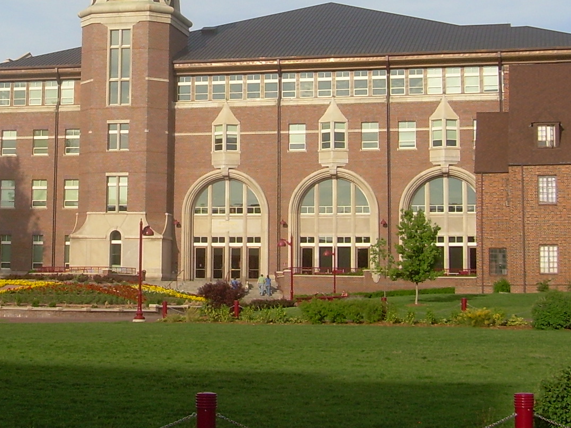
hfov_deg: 24.1
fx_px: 1319
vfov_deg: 18.2
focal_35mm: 80
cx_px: 119
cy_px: 62
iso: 50
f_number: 4.6
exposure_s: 1/386
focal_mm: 6.3
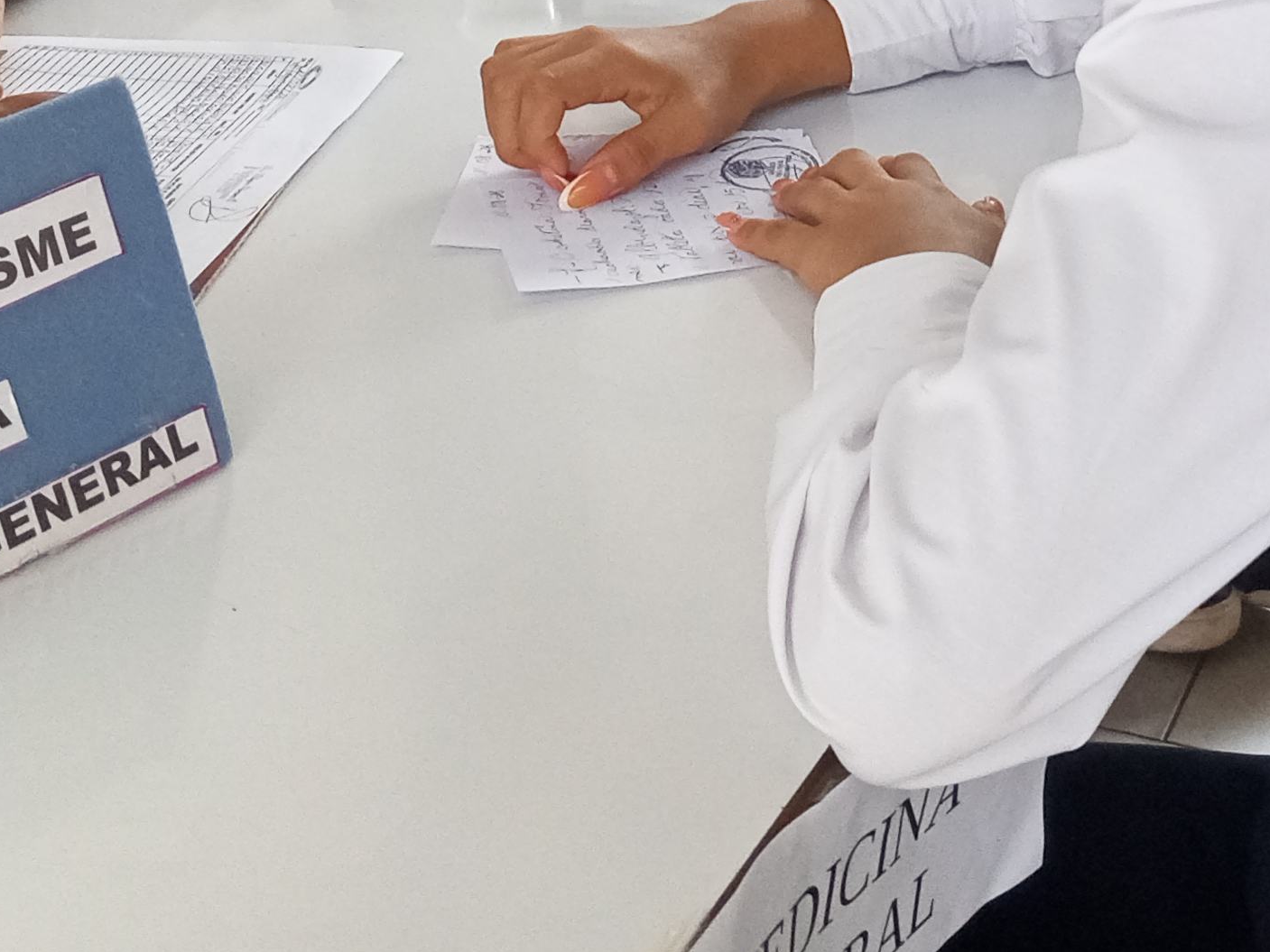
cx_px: 885
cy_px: -334
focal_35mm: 78
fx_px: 2861
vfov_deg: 17.5
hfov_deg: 24.8
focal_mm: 4.09
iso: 345
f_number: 1.6
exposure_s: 1/60
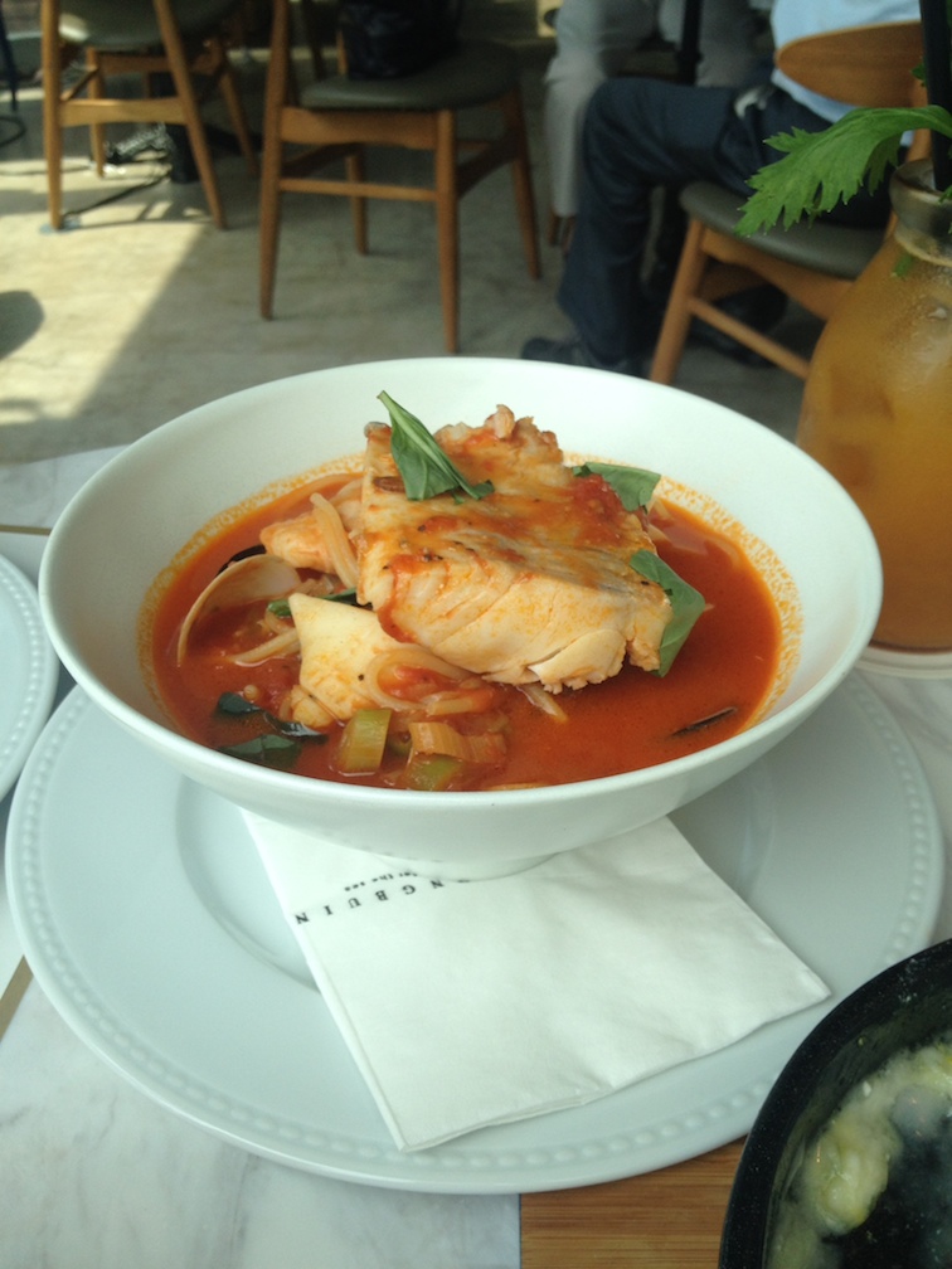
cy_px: 634
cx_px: 476
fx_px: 1283
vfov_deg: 52.6
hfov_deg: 40.7
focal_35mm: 35
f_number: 2.4
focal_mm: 4.28
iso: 50
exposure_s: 1/541
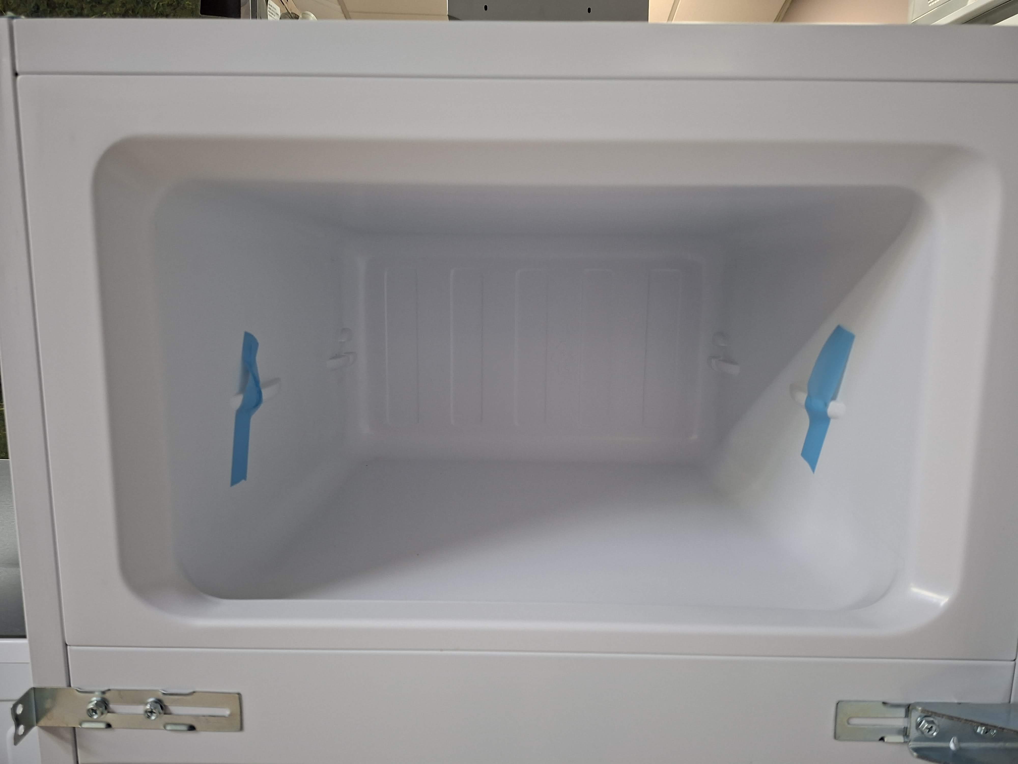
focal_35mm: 23
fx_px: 676
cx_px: 509
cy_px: 382
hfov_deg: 73.9
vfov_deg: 58.9
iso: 320
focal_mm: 5.54
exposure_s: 1/33
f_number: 1.8
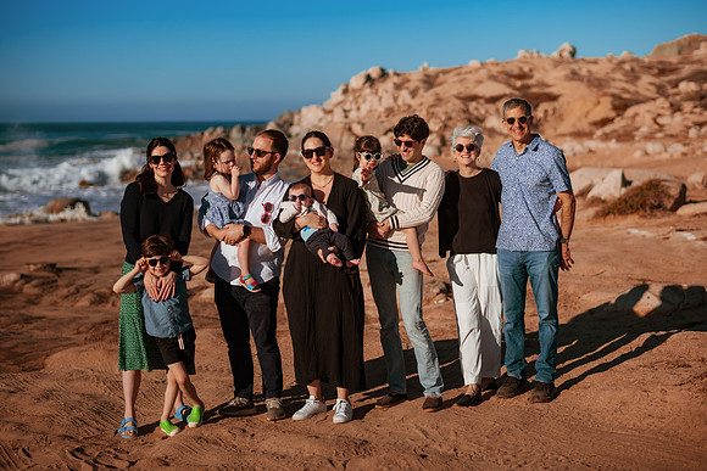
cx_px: 354
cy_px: 236
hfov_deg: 34.5
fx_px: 1139
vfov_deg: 23.4
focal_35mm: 58
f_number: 2.2
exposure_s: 1/8000
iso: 50
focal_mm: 58
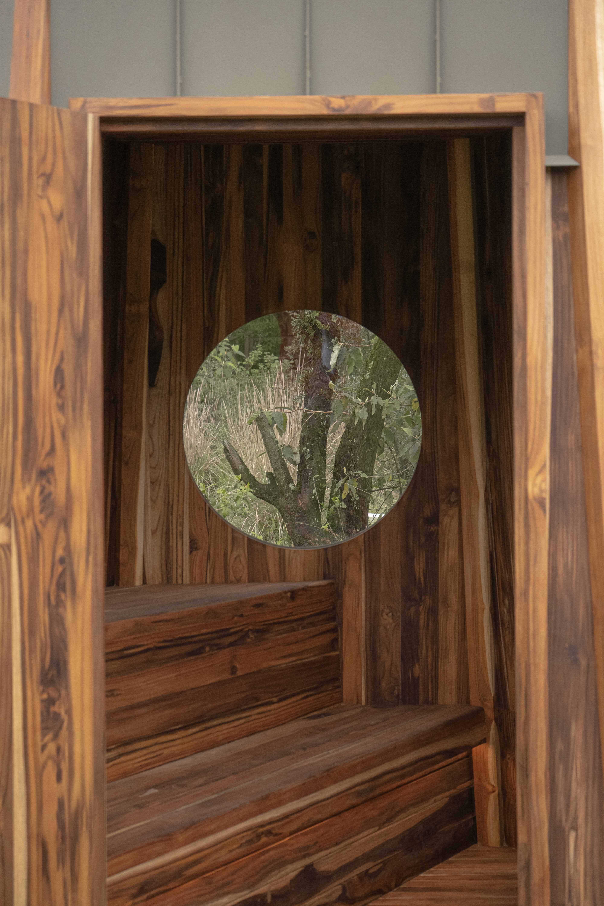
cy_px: 453
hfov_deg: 21.9
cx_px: 302
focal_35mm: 62
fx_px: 1560
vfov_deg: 32.4
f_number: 5.6
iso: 800
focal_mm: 62
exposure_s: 1/800
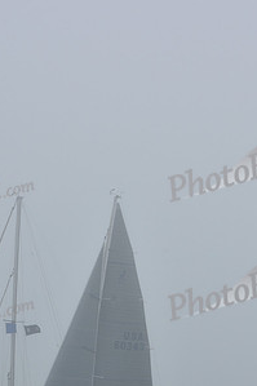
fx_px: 1458
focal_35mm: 136
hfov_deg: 10.1
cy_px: 373
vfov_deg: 14.9
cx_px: 101
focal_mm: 70
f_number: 8
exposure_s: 1/800
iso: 250
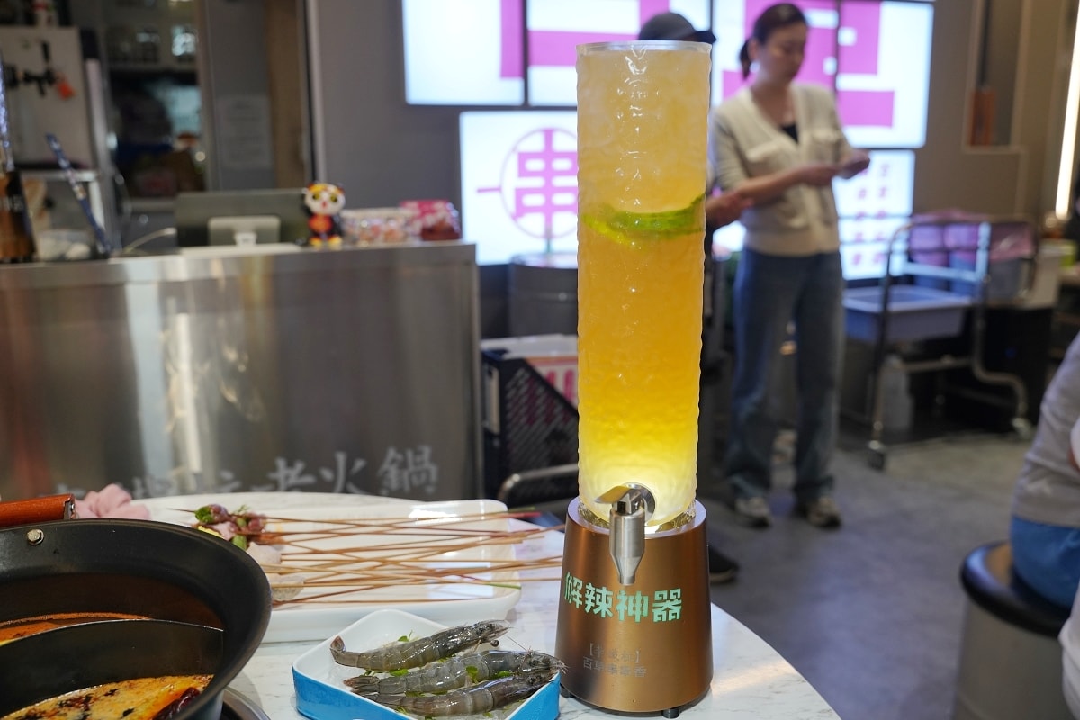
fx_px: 930
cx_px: 540
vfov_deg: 42.3
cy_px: 360
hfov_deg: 60.3
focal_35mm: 31
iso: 1000
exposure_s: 1/160
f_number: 4
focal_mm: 31
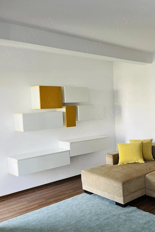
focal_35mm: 37
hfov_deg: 33.3
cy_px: 117
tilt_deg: -3.0
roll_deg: +1.9
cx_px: 150
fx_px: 239
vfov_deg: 51.9
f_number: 1.5
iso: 125
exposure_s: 1/100
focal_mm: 5.7
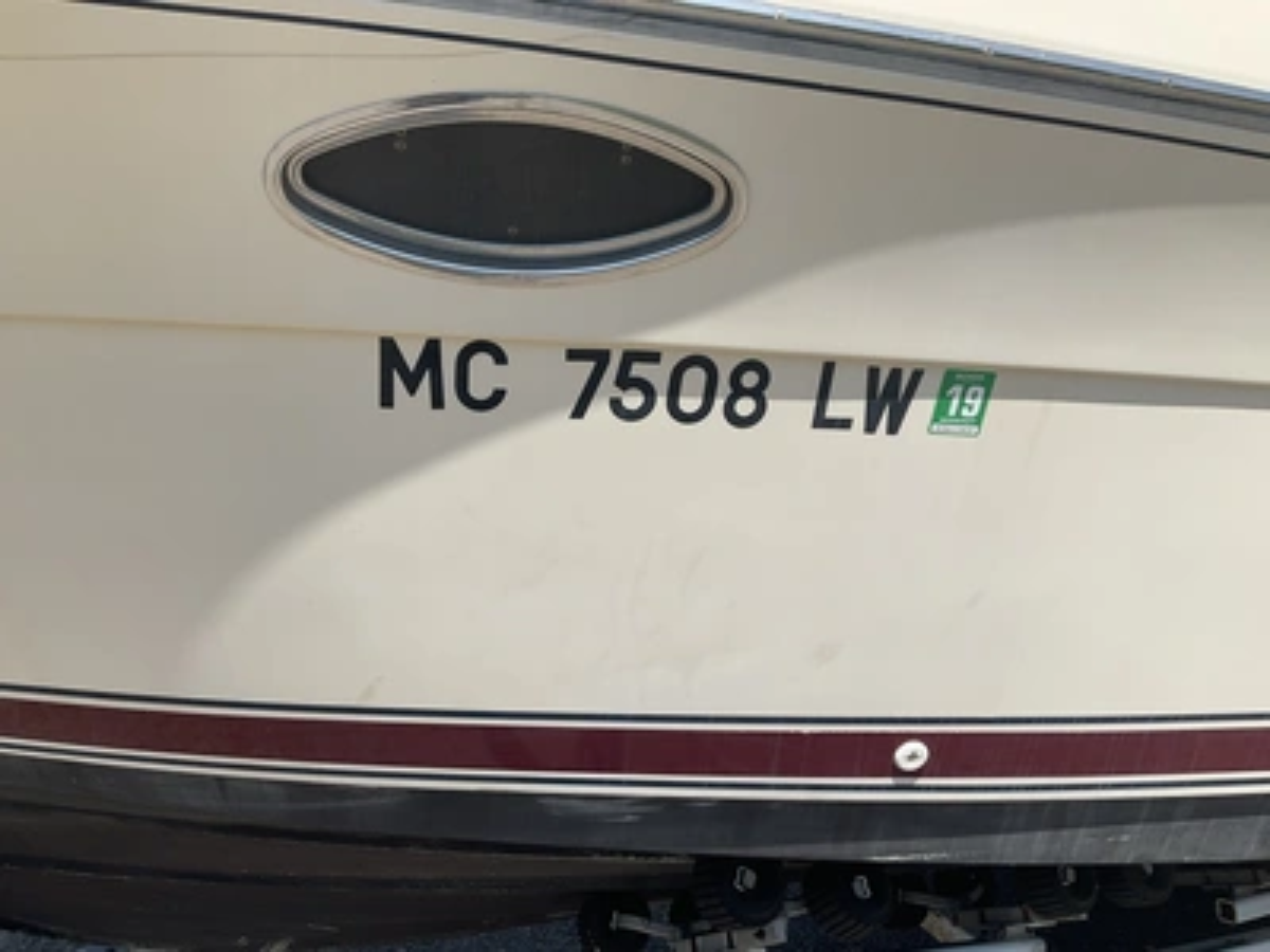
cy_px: 476
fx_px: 1064
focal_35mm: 29
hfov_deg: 61.7
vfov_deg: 48.2
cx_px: 635
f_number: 1.8
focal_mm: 3
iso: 25
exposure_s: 1/2320
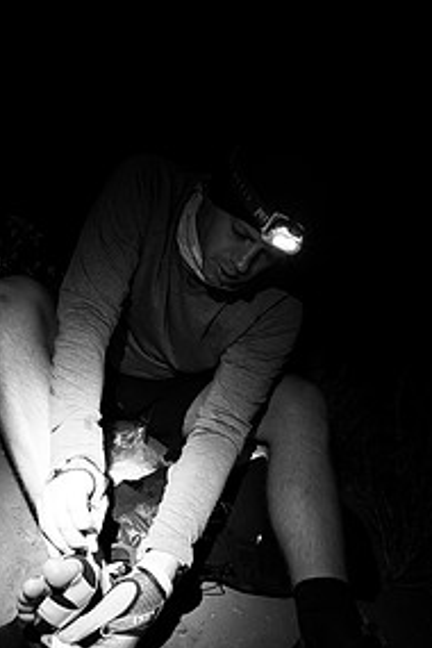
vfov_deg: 61.7
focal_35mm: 30
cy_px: 366
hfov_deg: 43.6
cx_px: 207
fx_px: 540
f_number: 4
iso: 2000
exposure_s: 1/100
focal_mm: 19
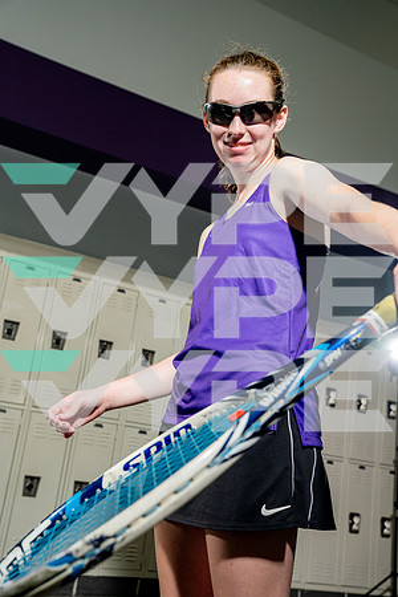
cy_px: 298
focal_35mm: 41
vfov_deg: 47.4
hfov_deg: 32.6
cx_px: 199
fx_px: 680
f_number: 5.6
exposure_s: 1/250
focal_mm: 41
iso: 1250
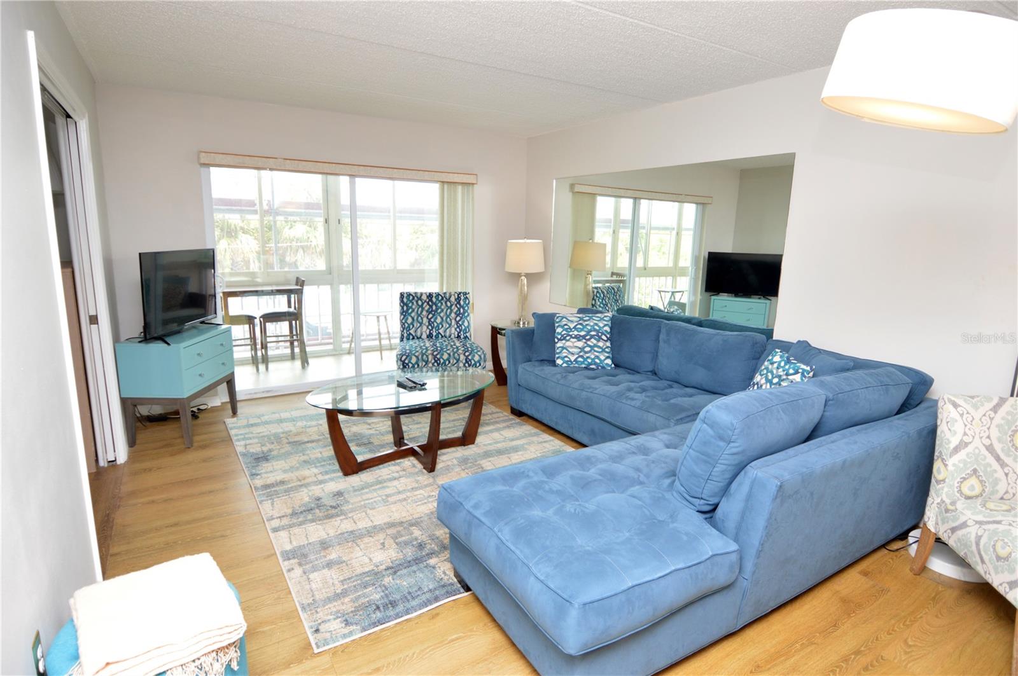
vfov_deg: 67.3
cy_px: 338
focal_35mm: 18
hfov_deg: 90.1
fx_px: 508
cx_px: 509
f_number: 4
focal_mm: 12
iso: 400
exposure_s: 1/60
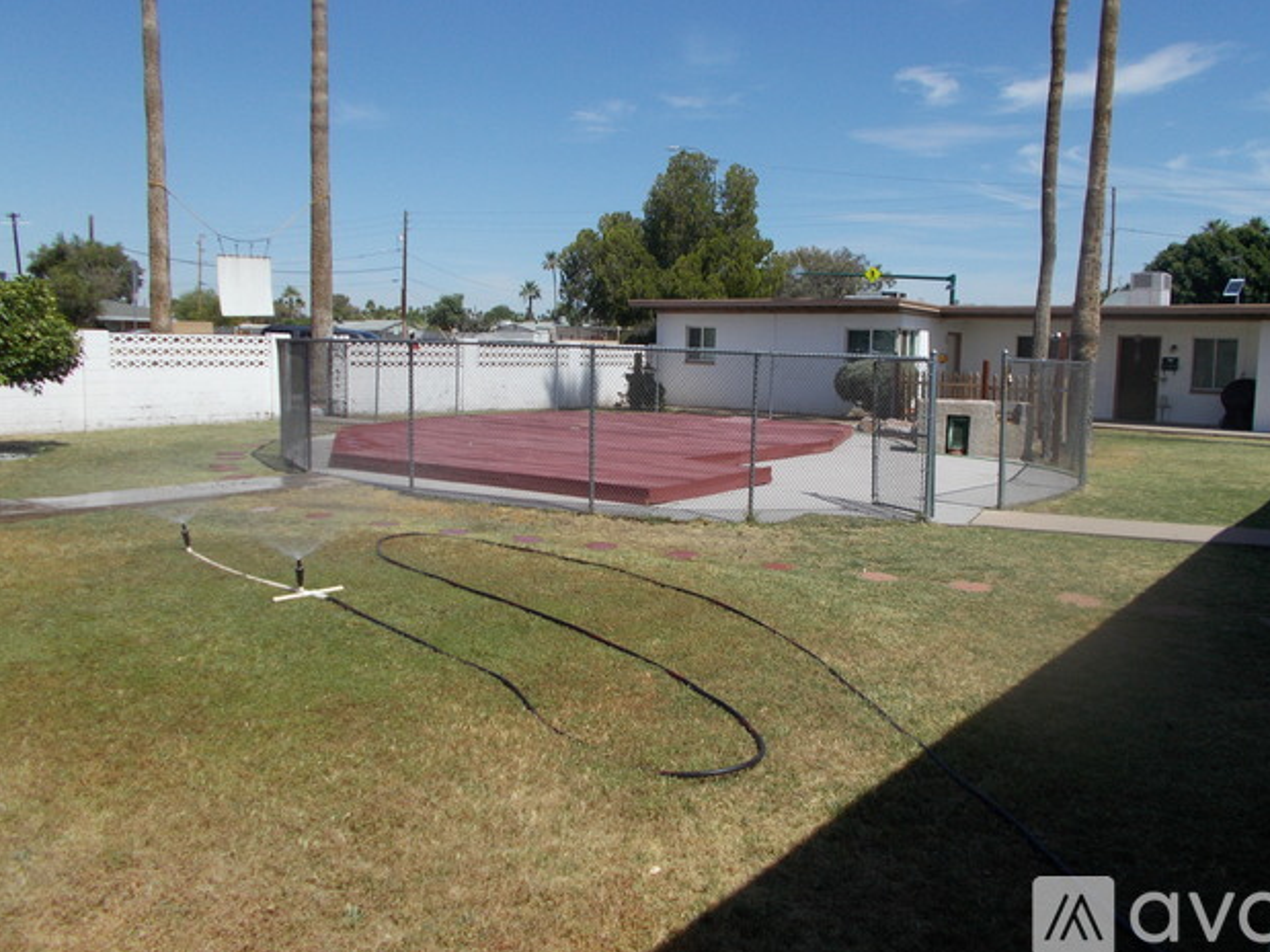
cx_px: 680
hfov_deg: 63.4
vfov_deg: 49.7
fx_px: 1027
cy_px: 445
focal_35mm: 28
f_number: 8
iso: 80
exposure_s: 1/200
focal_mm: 4.6
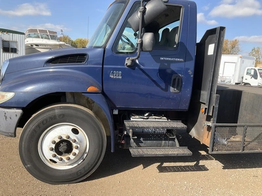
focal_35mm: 29
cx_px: 131
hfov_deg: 61.7
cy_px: 98
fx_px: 219
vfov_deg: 48.2
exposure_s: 1/912
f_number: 1.8
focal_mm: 3
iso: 25
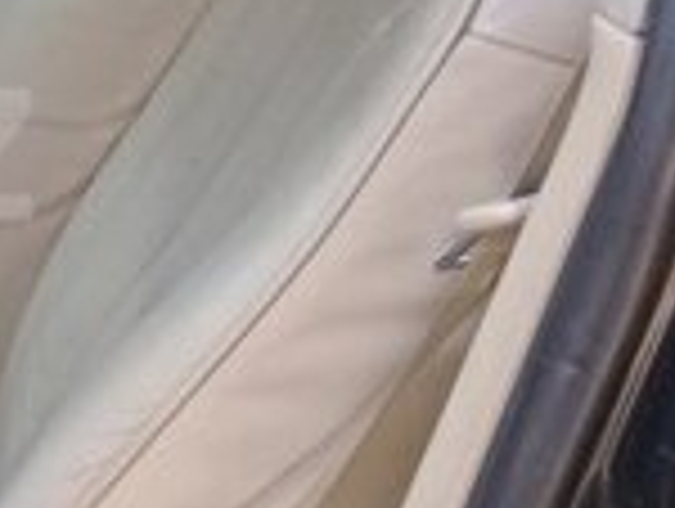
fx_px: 2656
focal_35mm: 136
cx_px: -428
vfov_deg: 10.9
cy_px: 155
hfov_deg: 13.4
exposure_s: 1/50
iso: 64
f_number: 2.2
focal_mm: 3.3
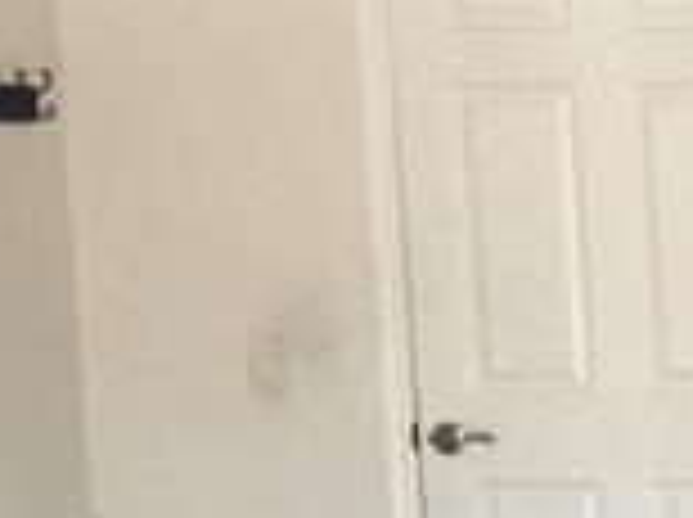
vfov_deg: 7.5
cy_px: 928
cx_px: 1868
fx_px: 3858
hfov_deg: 8.9
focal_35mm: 193
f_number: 2.2
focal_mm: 4.15
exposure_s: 1/120
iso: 25
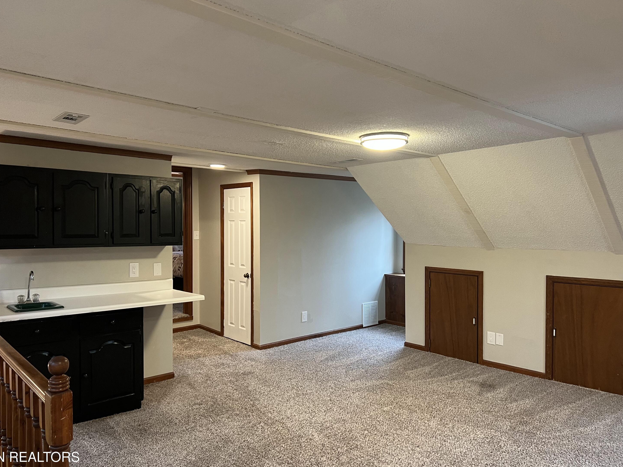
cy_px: 237
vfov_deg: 51.4
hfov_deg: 65.3
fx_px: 486
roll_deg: +0.4
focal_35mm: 27
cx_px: 300
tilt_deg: -1.7
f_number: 1.5
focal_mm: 5.7
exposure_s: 1/60
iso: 160
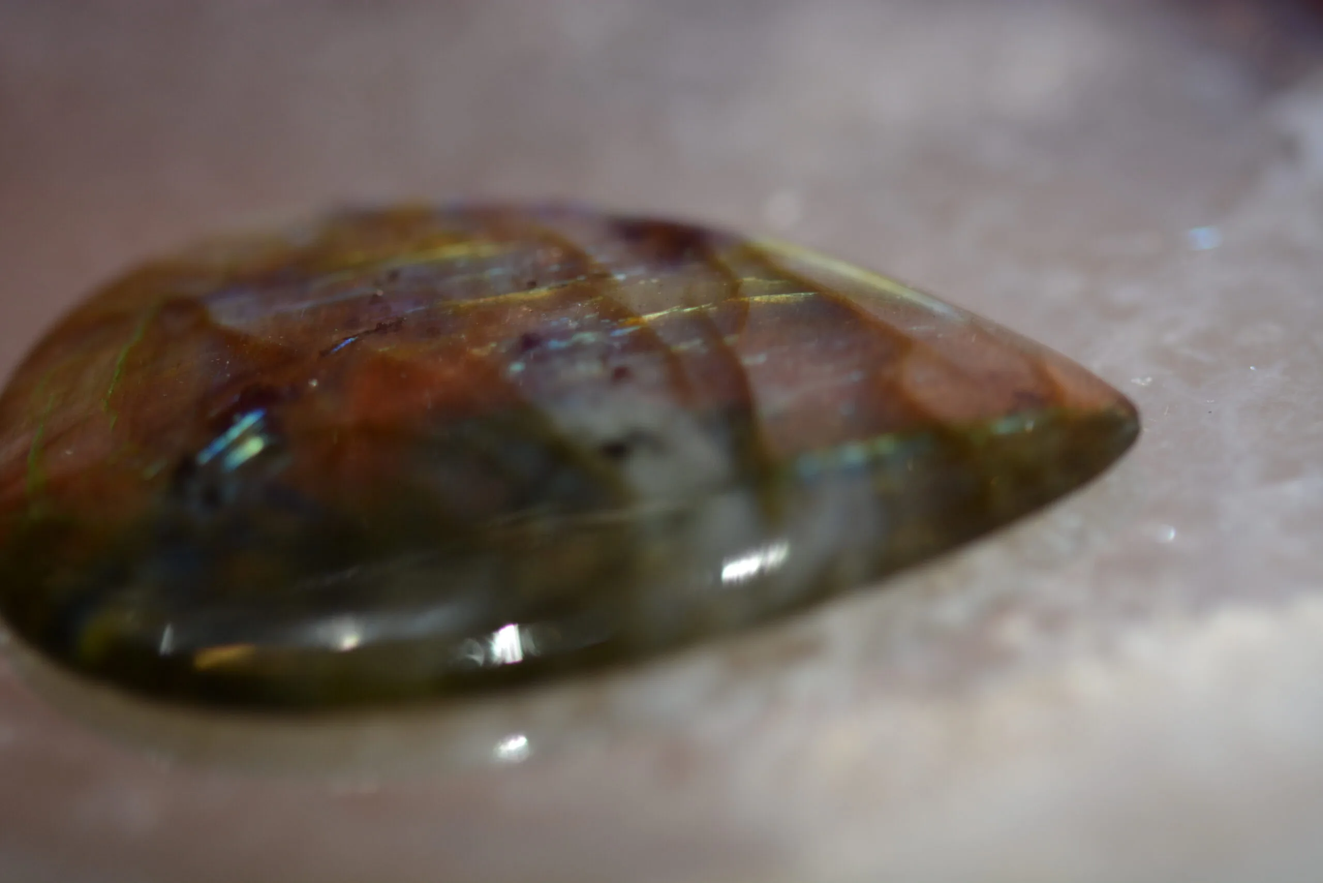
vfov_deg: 8.7
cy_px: 442
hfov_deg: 13.0
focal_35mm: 158
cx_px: 662
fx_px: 5789
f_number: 4.2
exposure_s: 1/60
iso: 360
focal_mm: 105
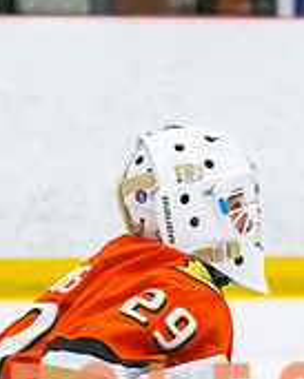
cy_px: 390
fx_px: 6854
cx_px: 214
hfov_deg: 2.5
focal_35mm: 610
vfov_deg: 3.2
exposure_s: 1/640
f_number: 3.2
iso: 2500
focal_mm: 110
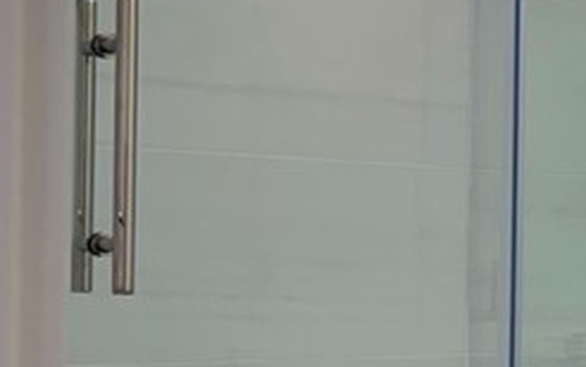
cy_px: 272
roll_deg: -1.1
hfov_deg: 15.4
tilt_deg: -0.3
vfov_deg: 12.3
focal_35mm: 106
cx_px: 1201
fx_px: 1694
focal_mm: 6.76
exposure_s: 1/167
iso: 80
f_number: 1.78
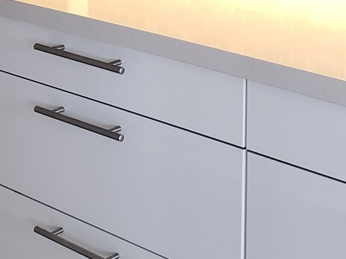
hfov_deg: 21.5
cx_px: 214
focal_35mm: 91
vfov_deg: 15.4
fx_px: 910
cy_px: -80
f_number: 2.4
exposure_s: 1/60
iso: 320
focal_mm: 4.3
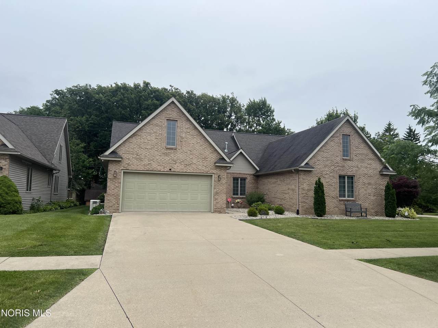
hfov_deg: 67.3
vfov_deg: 53.1
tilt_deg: +5.9
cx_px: 219
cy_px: 164
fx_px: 329
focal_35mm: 26
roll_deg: -0.9
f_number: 1.5
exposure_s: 1/1972
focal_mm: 5.7
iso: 50
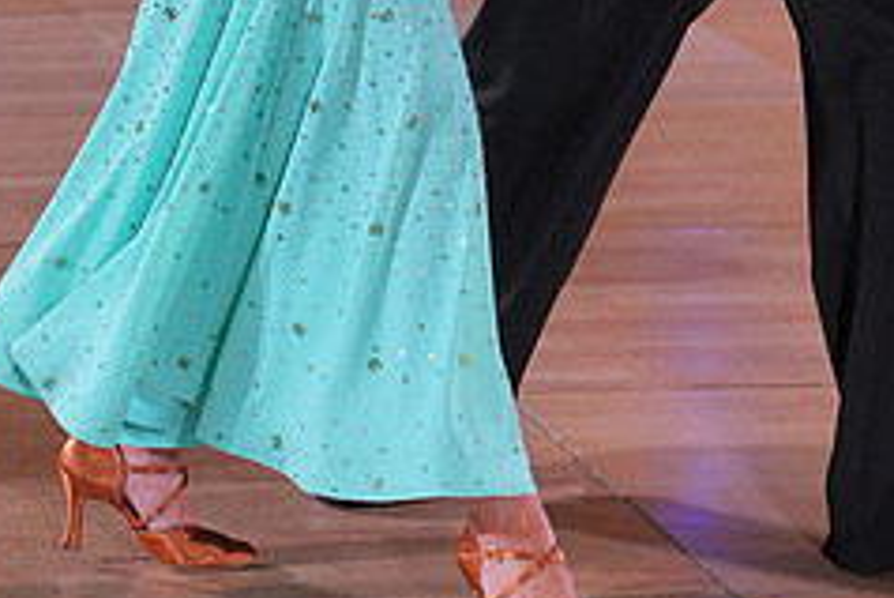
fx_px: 5566
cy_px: -301
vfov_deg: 6.1
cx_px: 492
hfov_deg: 9.2
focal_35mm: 224
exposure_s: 1/400
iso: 2000
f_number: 4
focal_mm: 92
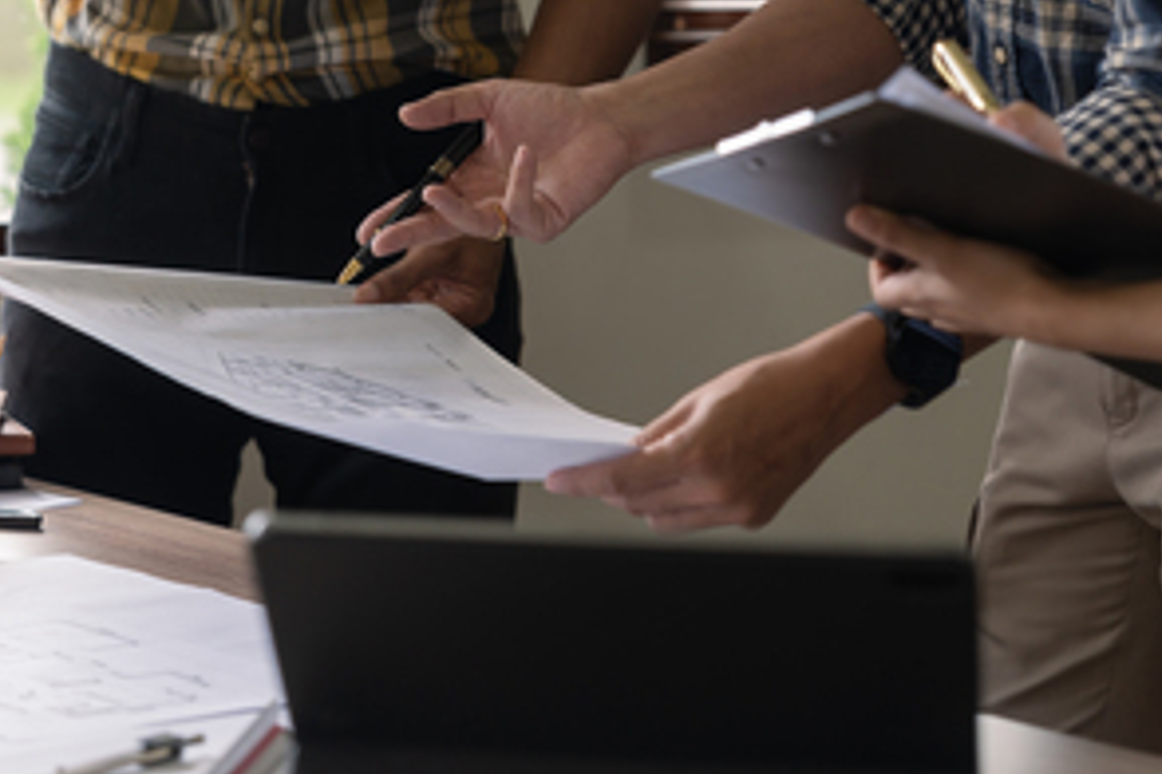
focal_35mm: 114
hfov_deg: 17.8
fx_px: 3679
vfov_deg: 12.0
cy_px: 168
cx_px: 292
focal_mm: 67
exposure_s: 1/320
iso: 400
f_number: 2.8
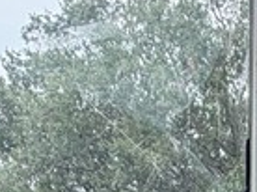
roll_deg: -1.5
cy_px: 617
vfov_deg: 9.8
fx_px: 771
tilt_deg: -18.0
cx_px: 304
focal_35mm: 104
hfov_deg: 18.0
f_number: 2.2
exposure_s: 1/121
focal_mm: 2.22
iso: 64
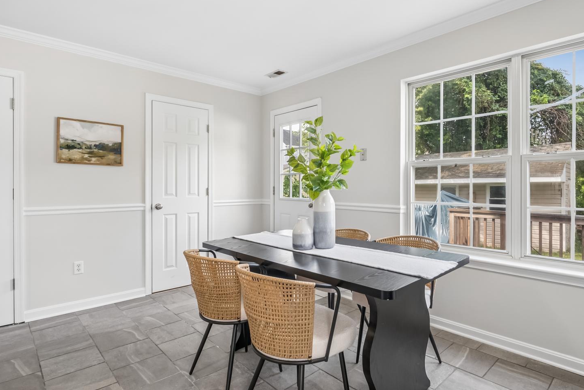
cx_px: 331
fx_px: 324
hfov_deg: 83.5
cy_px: 188
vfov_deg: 61.9
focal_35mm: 20
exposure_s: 1/60
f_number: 8
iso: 320
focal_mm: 14
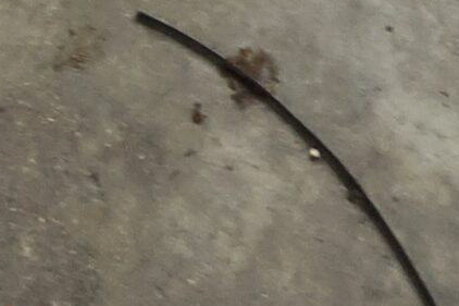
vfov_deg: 9.9
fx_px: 1045
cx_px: -44
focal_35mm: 82
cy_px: -723
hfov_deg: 23.3
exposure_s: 1/120
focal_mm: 1.74
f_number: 2.2
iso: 50
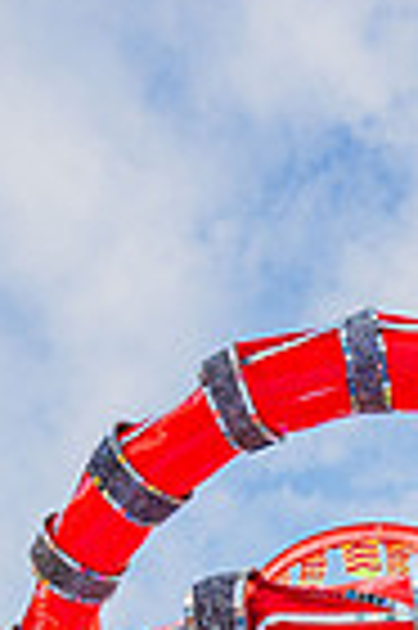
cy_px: 981
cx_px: 483
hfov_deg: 17.0
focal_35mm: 77
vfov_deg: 21.5
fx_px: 1344
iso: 640
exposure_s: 1/1000
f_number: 5.6
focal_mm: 24
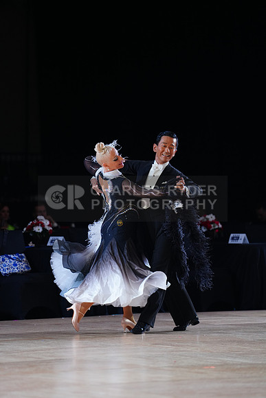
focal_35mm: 200
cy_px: 199
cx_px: 133
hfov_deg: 6.9
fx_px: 2215
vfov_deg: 10.3
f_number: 2.8
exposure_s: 1/500
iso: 1000
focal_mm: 200
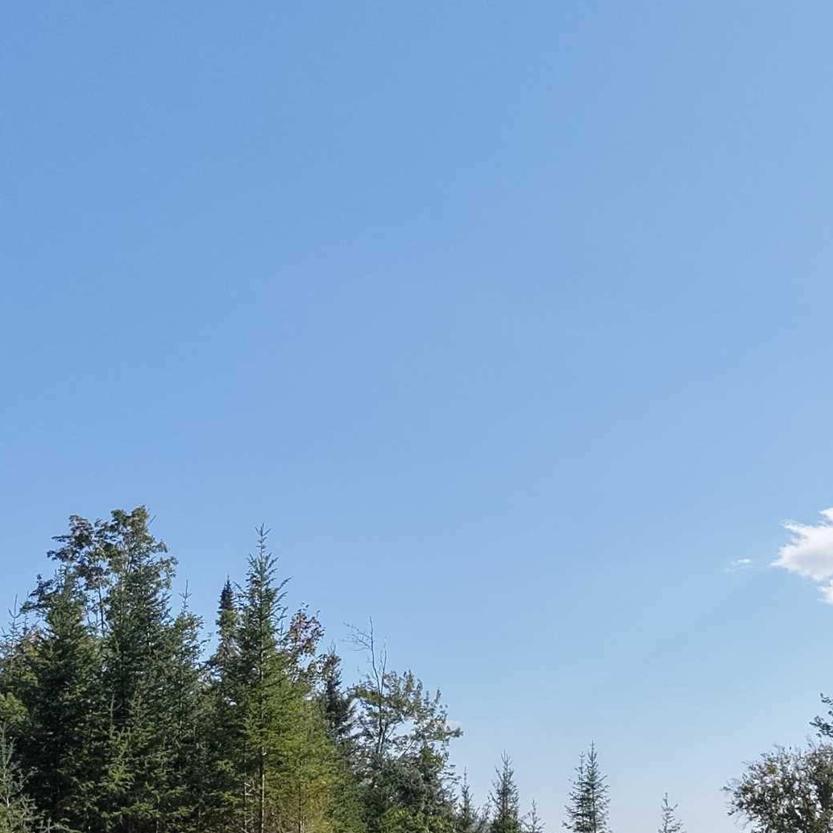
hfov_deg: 27.2
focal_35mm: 63
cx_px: 546
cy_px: 536
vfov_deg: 27.2
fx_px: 1715
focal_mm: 8.67
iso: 400
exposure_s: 1/6400
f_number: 1.8
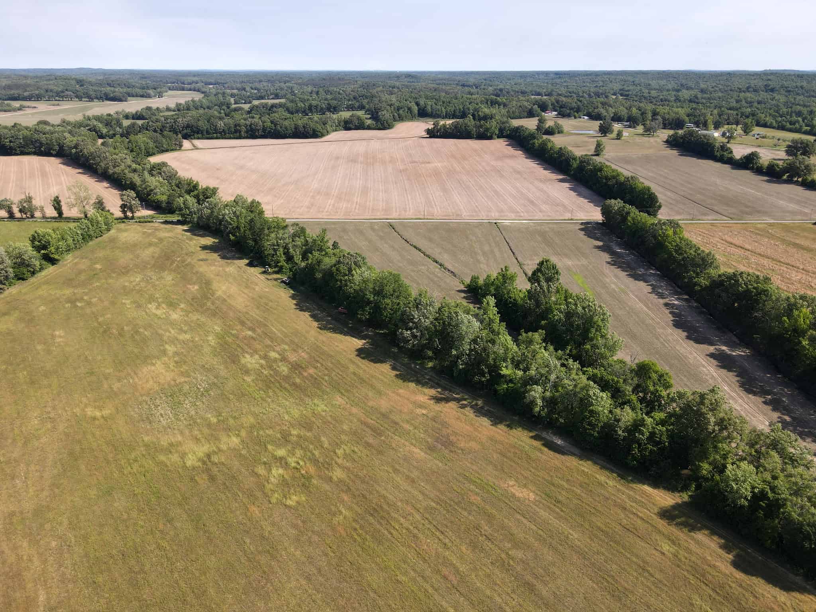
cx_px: 408
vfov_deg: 56.8
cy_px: 306
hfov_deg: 71.6
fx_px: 566
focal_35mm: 24
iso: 100
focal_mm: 4.5
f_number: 2.8
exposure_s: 1/30
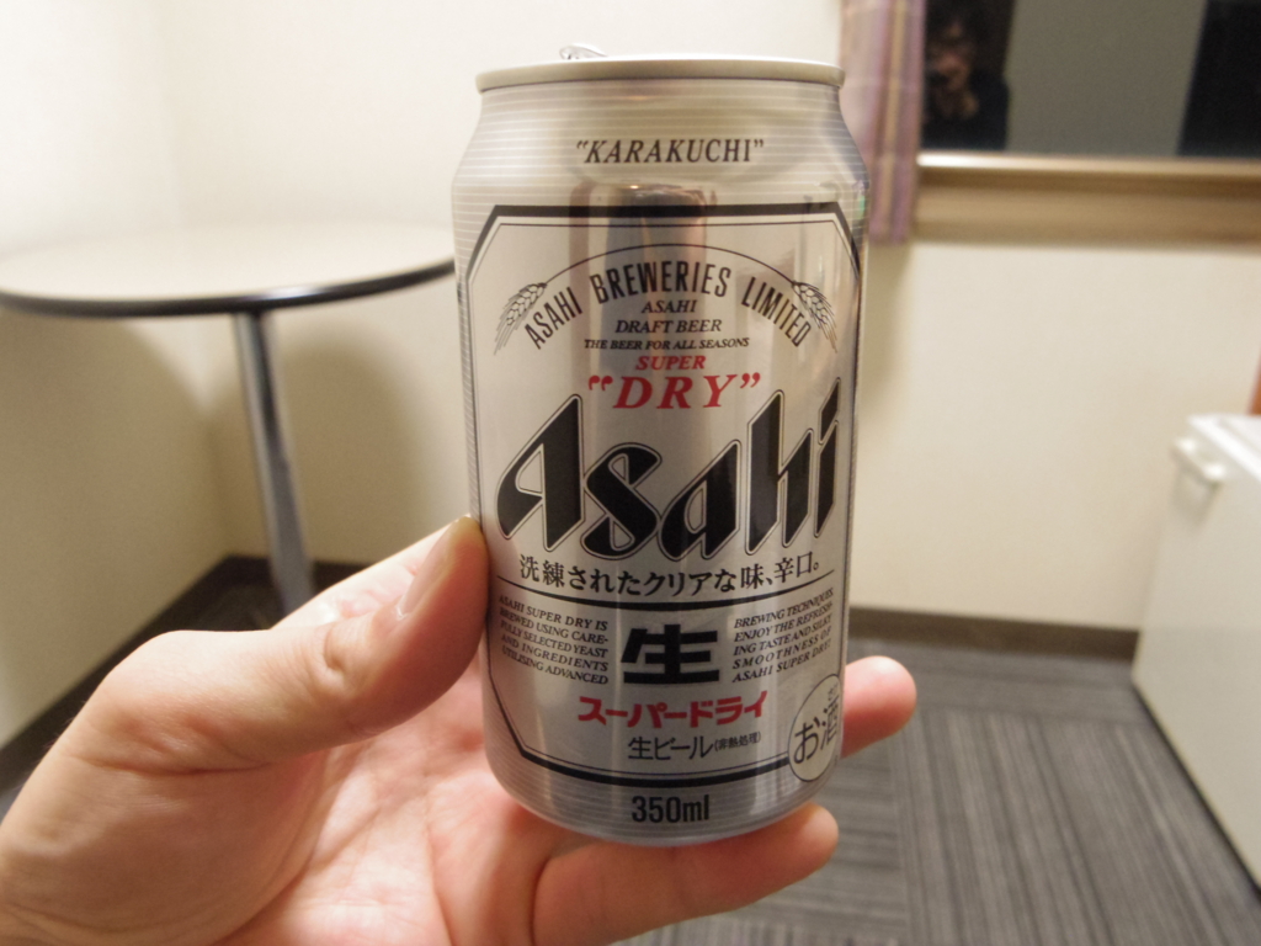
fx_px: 1020
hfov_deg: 63.4
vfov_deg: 49.7
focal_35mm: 28
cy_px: 473
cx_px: 630
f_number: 2.8
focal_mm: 5.1
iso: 1250
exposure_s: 1/50
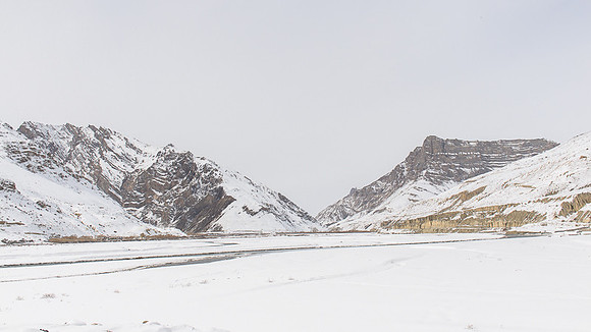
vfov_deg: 38.5
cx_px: 296
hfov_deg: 63.7
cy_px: 160
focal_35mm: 30
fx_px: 476
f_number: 14
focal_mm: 29
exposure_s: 1/1600
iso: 500
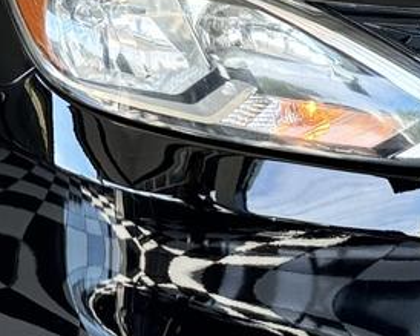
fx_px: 2100
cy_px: -118
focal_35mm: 169
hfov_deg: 11.4
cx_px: 158
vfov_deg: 9.0
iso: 64
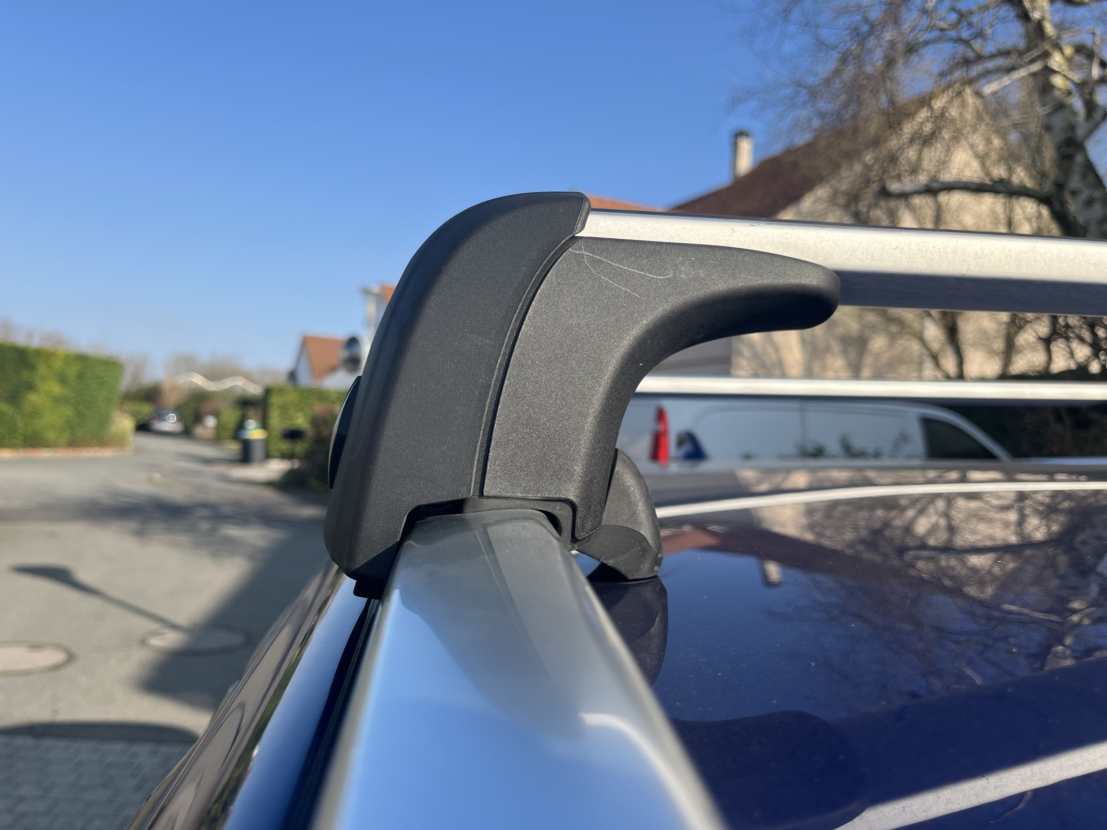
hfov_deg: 67.3
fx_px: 831
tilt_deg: +2.4
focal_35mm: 26
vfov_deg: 53.1
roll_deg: -3.4
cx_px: 554
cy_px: 415
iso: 50
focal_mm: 5.1
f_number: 1.6
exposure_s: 1/2358
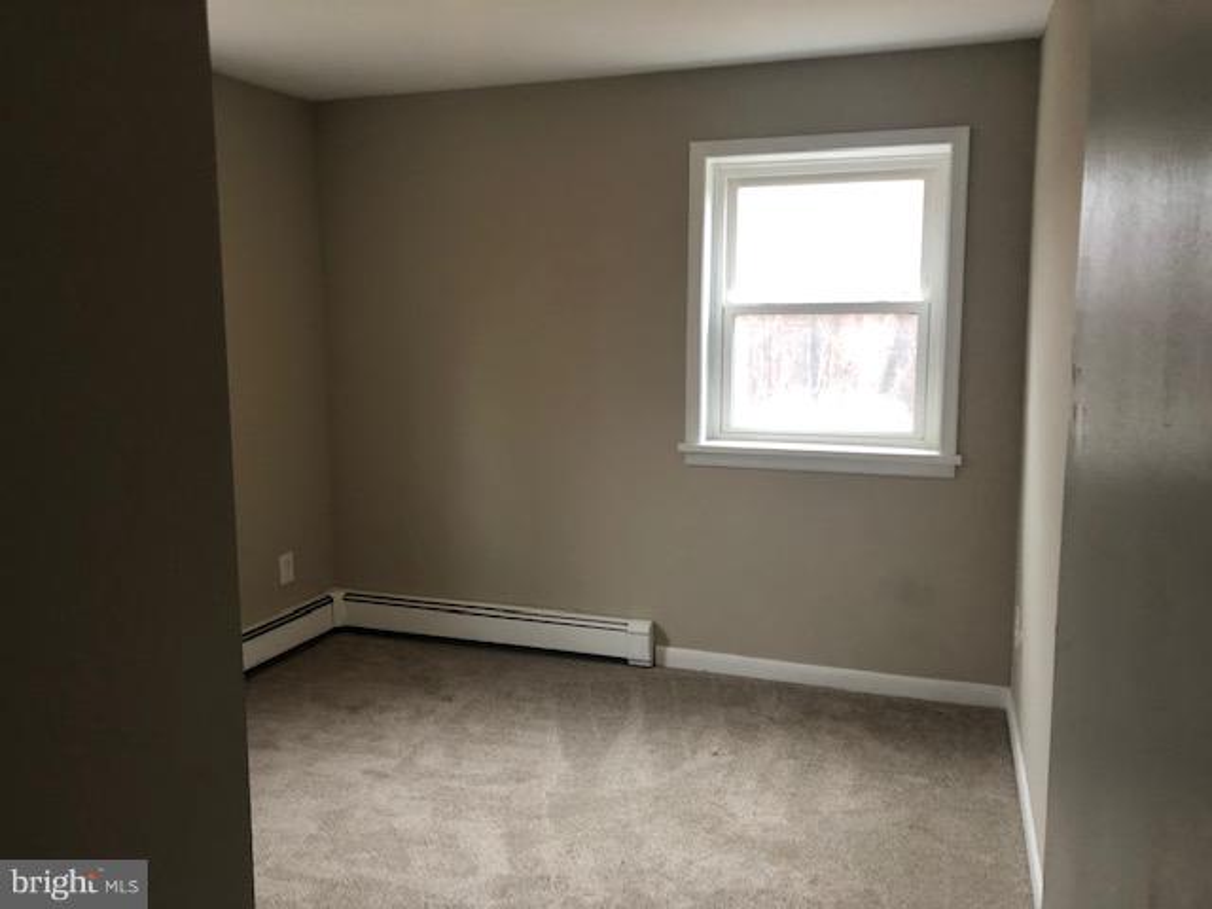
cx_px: 606
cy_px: 454
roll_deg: +0.6
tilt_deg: -5.8
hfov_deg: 63.4
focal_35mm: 28
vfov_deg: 49.7
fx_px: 980
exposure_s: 1/12
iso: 100
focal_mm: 4
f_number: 1.8
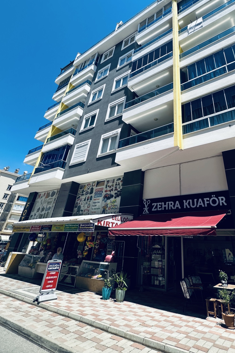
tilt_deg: +32.2
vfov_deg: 85.7
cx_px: 154
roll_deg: -3.5
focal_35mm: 19
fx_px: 186
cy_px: 139
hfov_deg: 63.1
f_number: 2.2
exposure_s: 1/1553
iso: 40
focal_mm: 2.22
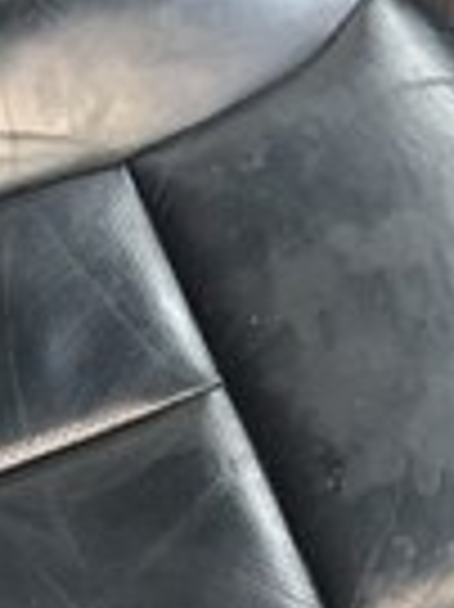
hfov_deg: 14.3
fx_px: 1804
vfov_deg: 17.1
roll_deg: -8.3
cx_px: 112
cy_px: -333
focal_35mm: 103
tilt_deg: -32.7
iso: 25
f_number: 1.8
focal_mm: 3.99
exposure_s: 1/90
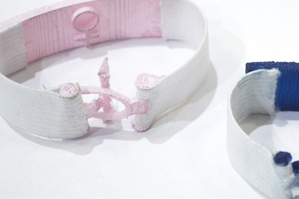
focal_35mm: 150
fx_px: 1244
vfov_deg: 9.1
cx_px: 226
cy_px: 84
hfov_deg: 13.7
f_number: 5.6
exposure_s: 1/80
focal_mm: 55
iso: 400
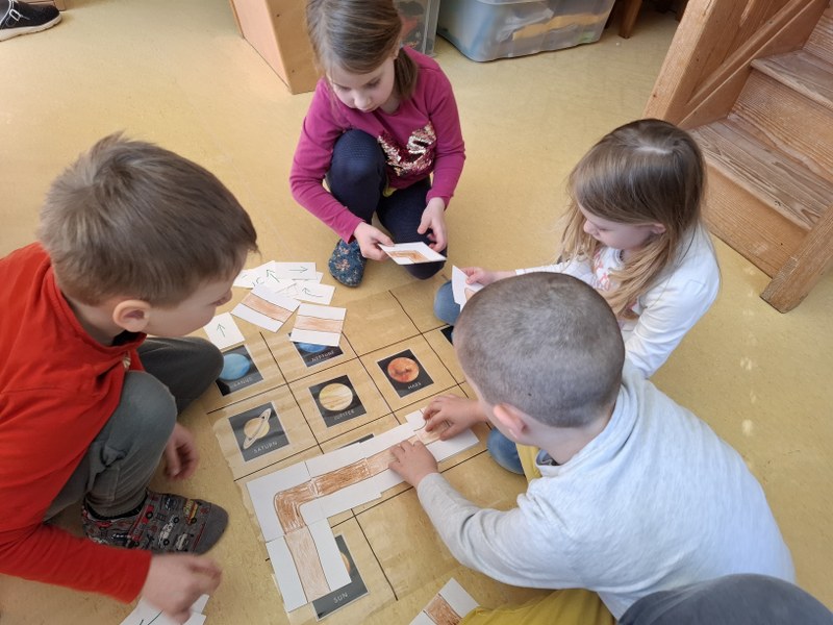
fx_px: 553
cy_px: 312
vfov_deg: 58.9
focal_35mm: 23
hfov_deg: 73.9
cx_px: 416
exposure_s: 1/100
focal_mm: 5.54
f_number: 1.8
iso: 125
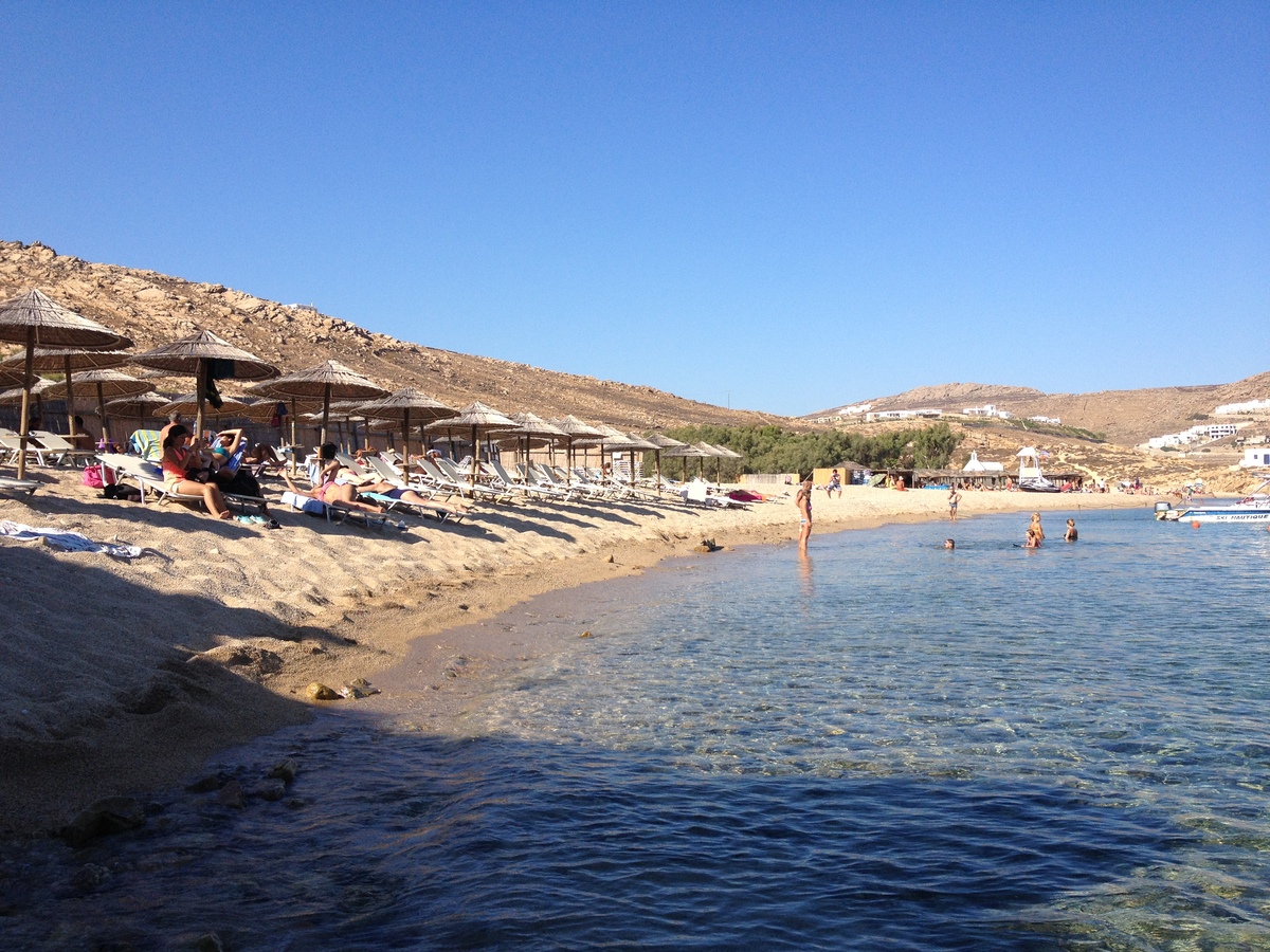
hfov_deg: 52.6
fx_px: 1284
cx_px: 635
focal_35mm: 35
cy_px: 476
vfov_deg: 40.7
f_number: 2.4
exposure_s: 1/1577
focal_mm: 4.28
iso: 50
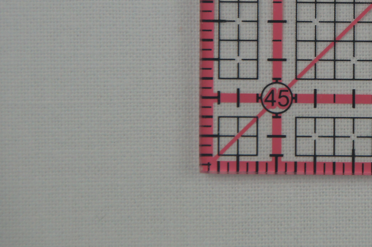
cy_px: 9
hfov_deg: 3.6
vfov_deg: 2.4
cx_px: 409
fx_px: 5863
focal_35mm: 568
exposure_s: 1/320
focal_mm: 160
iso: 500
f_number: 6.3
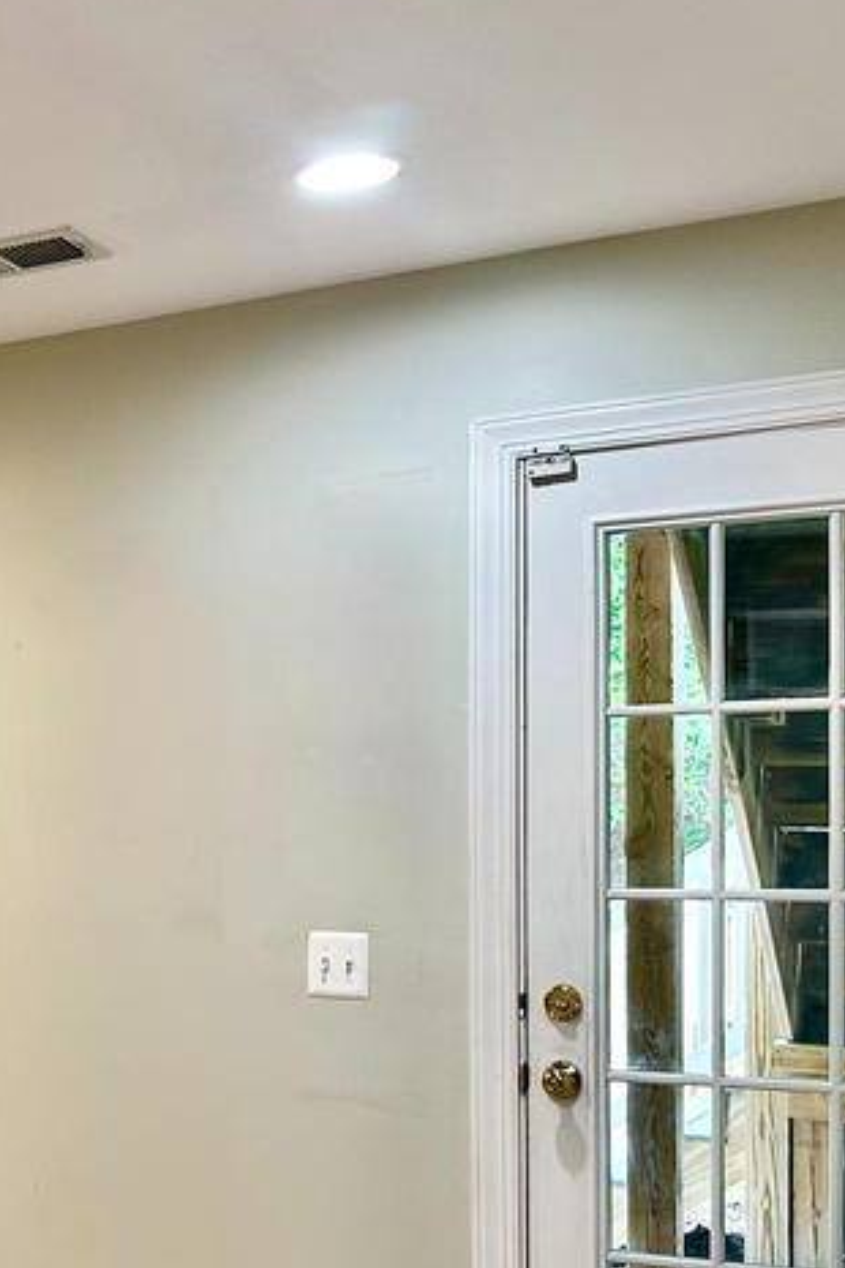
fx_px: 1936
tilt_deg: -0.8
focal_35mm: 55
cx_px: -188
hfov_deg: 22.5
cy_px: 878
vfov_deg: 35.8
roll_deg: +0.1
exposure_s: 1/60
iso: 125
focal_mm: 6.86
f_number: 1.78
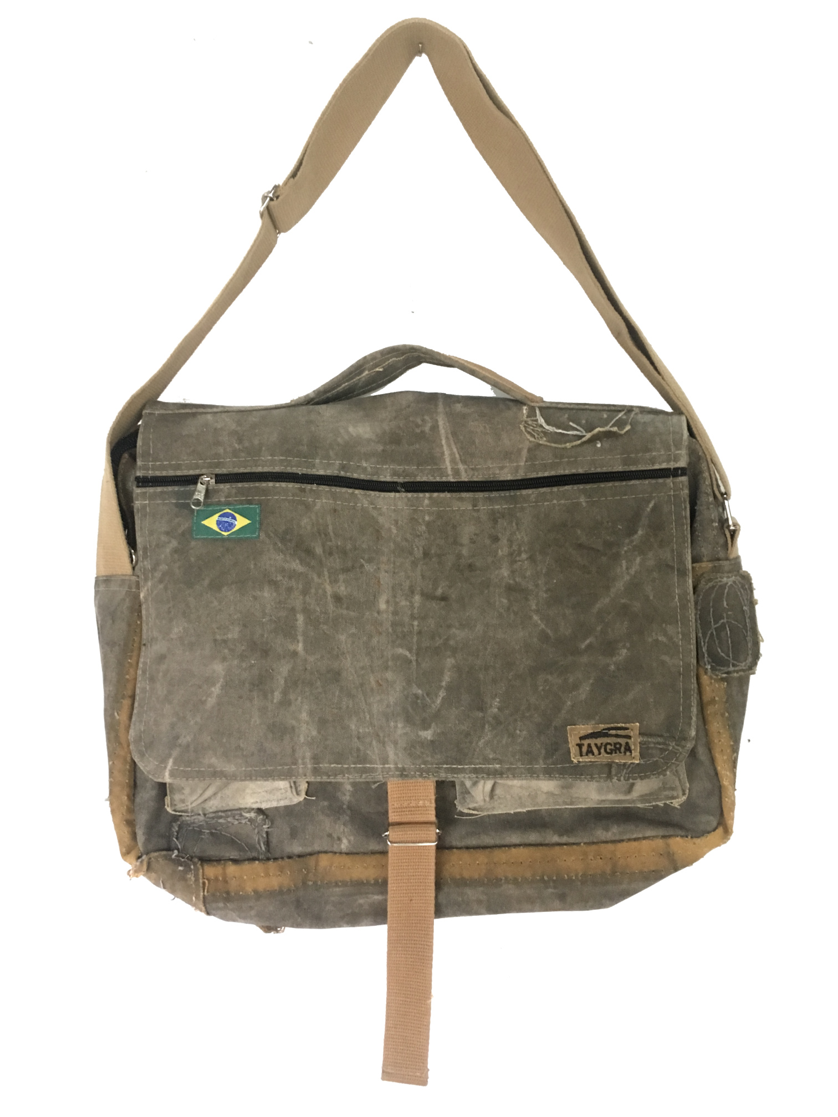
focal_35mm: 29
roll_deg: +1.0
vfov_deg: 61.7
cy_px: 558
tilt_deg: -2.7
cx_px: 419
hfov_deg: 48.2
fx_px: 936
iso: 200
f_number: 2.2
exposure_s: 1/20
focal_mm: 4.15
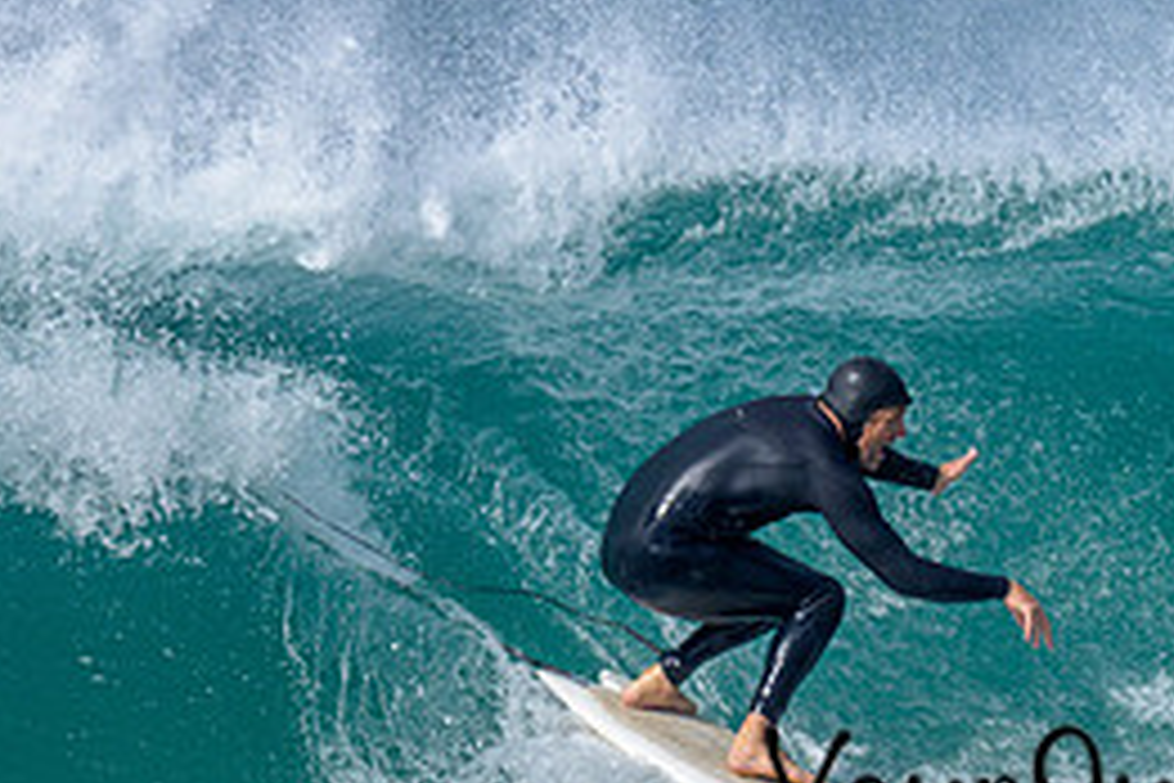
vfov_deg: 0.6
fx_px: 74478
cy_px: 549
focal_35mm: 2284
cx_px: 1147
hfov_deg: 0.9
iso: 250
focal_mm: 800
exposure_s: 1/2000
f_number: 6.3
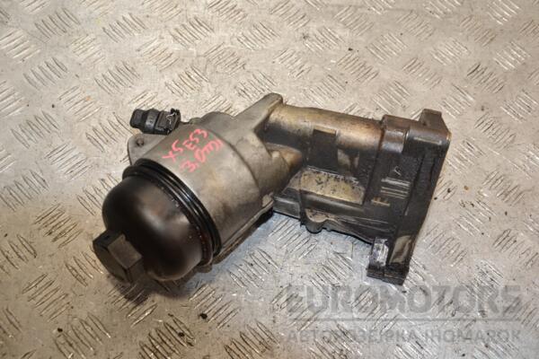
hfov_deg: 38.9
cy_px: 180
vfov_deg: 26.5
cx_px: 270
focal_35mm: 51
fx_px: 764
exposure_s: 1/200
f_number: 6.3
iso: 800
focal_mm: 34
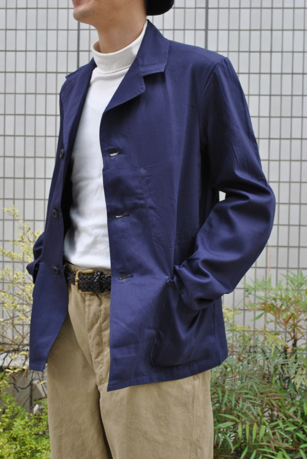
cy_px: 230
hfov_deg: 25.1
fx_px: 688
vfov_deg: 36.8
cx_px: 154
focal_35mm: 54
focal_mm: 36
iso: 140
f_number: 8
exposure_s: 1/60
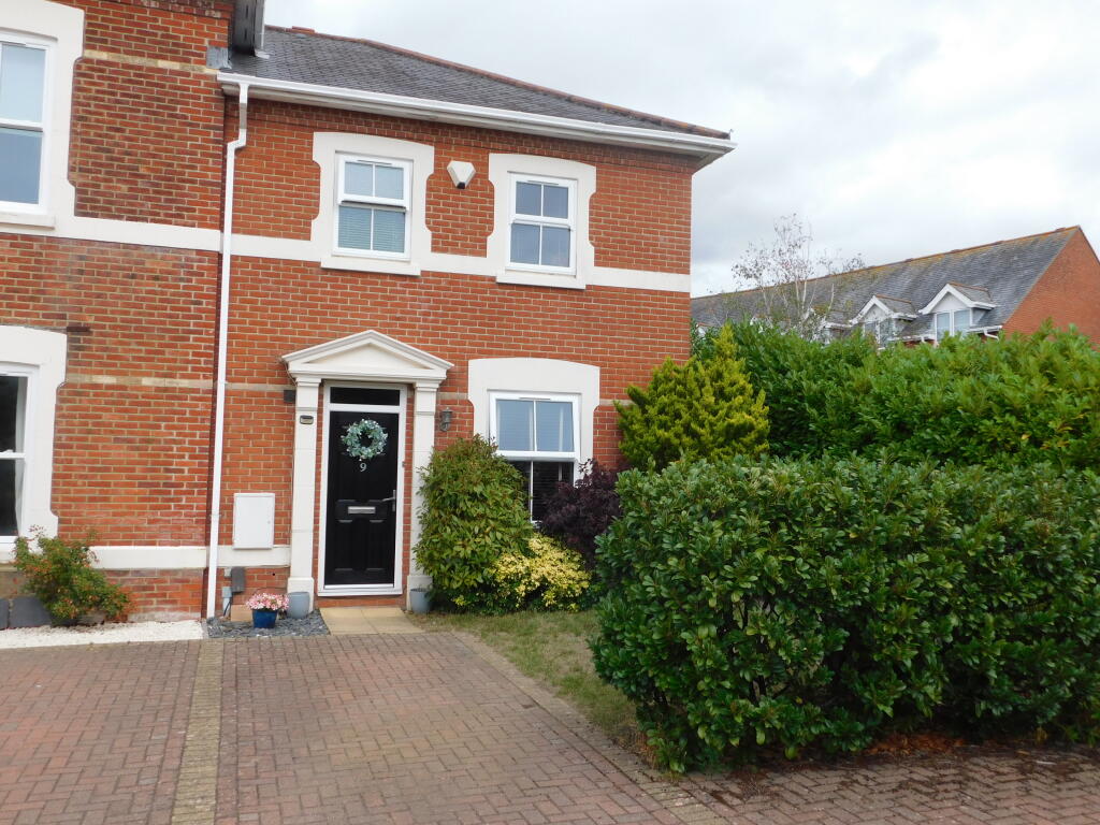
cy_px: 412
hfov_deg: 60.0
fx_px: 953
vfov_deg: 46.8
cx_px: 550
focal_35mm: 30
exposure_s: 1/800
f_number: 3.2
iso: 125
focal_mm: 5.3
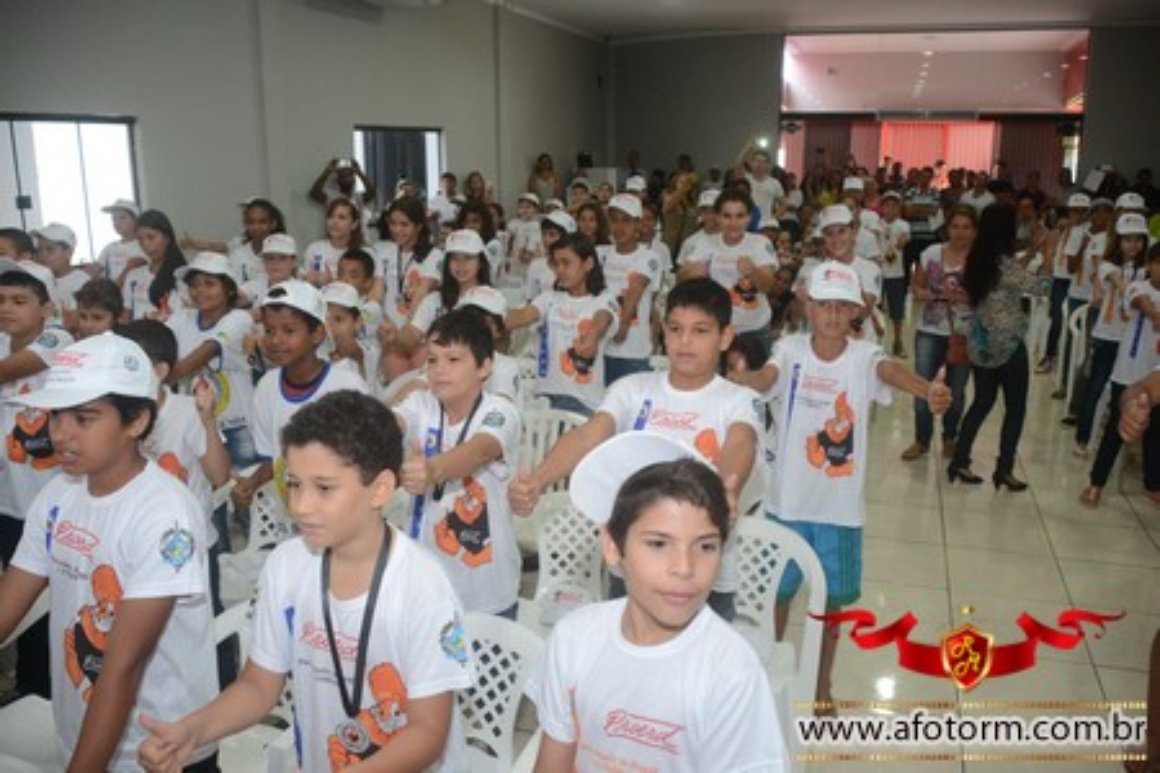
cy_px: 386
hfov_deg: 61.9
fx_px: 967
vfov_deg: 43.6
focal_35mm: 30
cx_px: 580
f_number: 3.5
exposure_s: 1/125
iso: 1600
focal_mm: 20
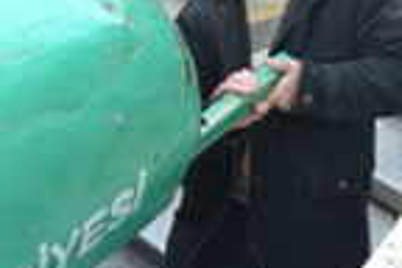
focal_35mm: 84
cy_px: -99
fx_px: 938
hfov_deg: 22.7
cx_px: -45
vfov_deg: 15.3
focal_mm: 18
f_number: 5.6
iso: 250
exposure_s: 1/125
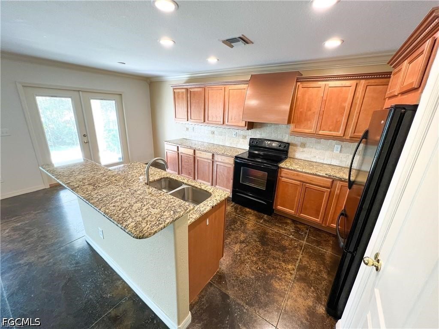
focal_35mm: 13
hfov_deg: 106.2
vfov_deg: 89.9
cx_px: 220
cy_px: 164
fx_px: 165
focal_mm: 1.57
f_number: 1.8
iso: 160
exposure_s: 1/60
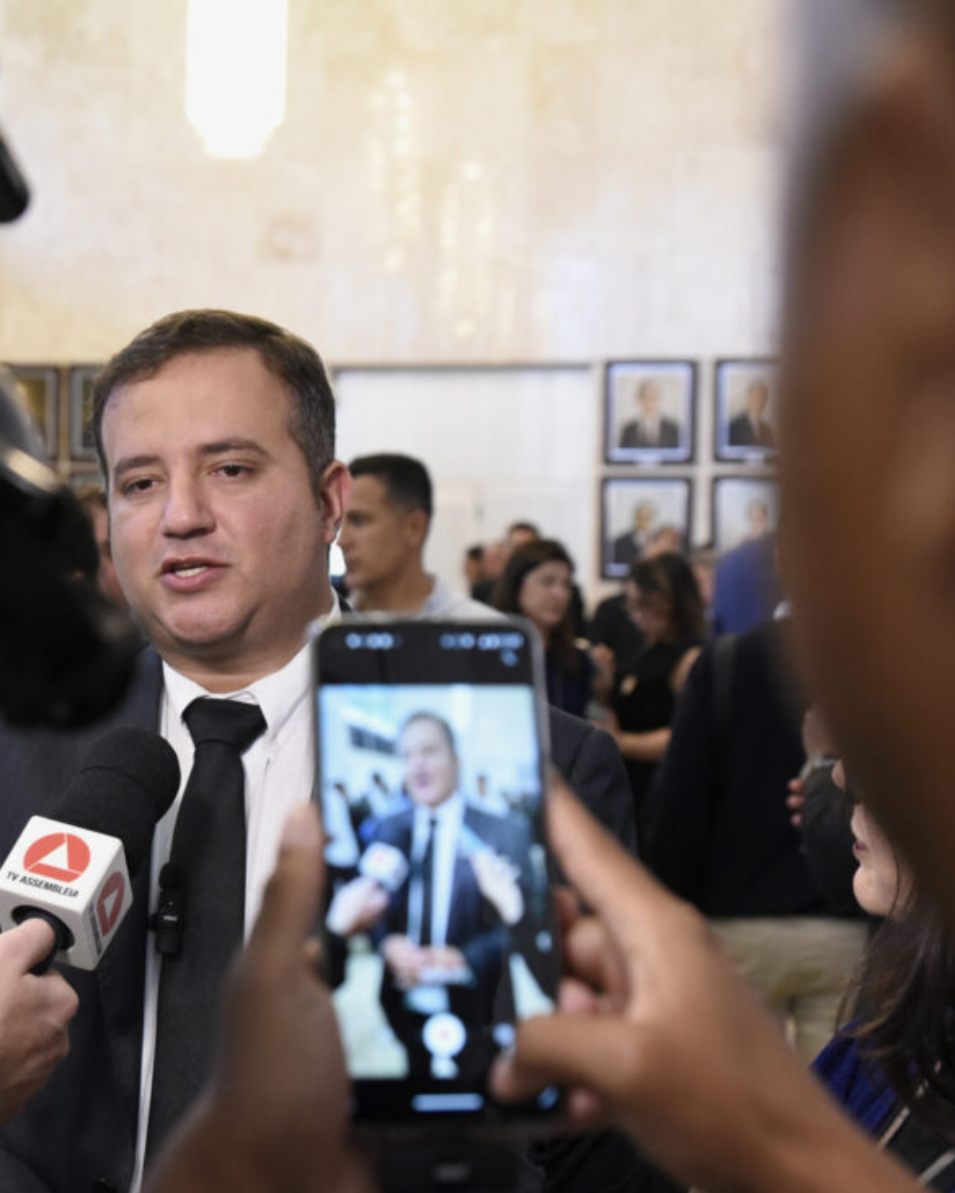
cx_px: 209
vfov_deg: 29.1
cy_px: 597
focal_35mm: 65
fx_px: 2296
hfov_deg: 23.2
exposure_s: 1/250
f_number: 4.5
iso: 4000
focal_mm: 46
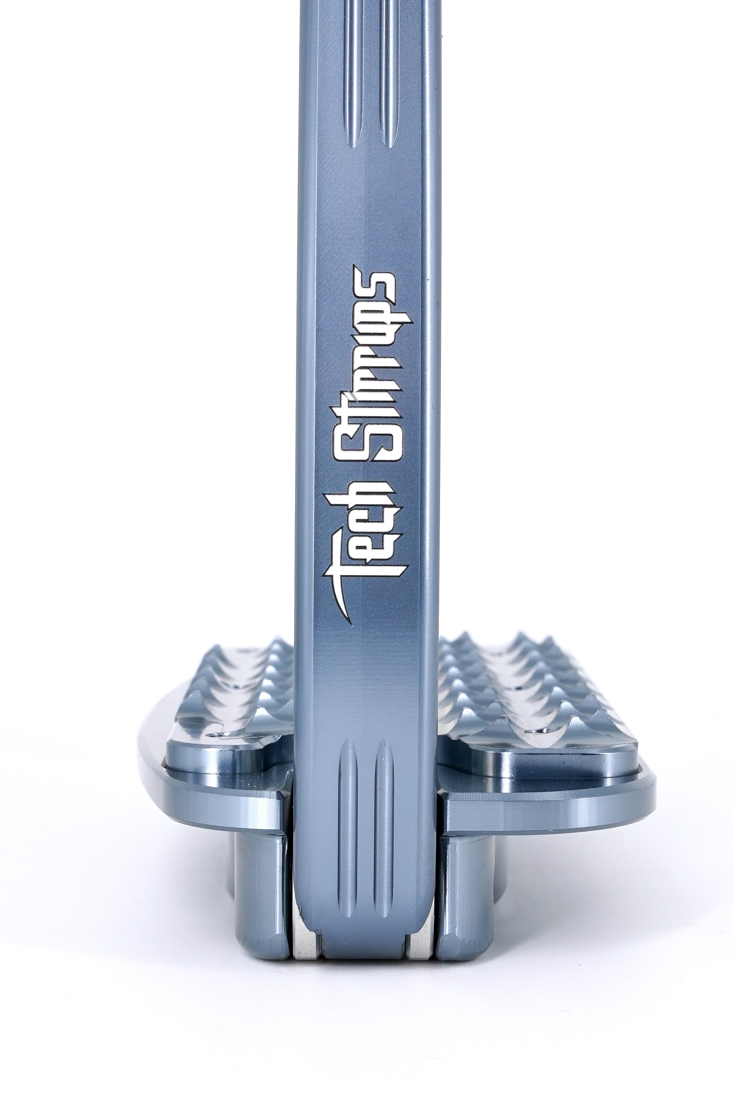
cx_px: 367
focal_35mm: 90
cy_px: 550
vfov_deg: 22.6
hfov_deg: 15.2
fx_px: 2752
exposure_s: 1/30
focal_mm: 60
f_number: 20
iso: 500
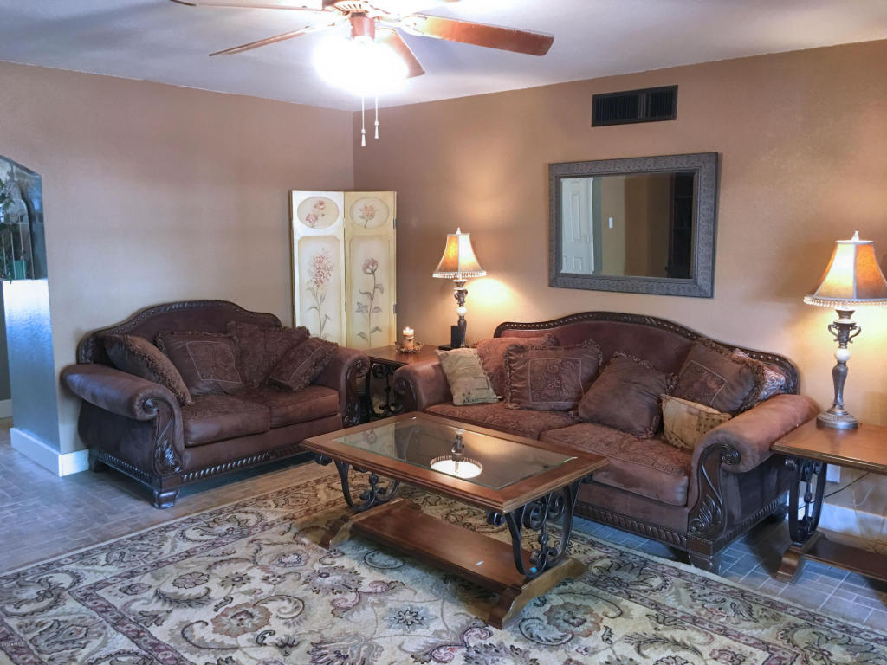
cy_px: 332
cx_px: 444
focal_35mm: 29
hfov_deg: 61.7
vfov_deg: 48.2
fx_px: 743
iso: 64
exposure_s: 1/4
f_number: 2.2
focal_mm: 4.15
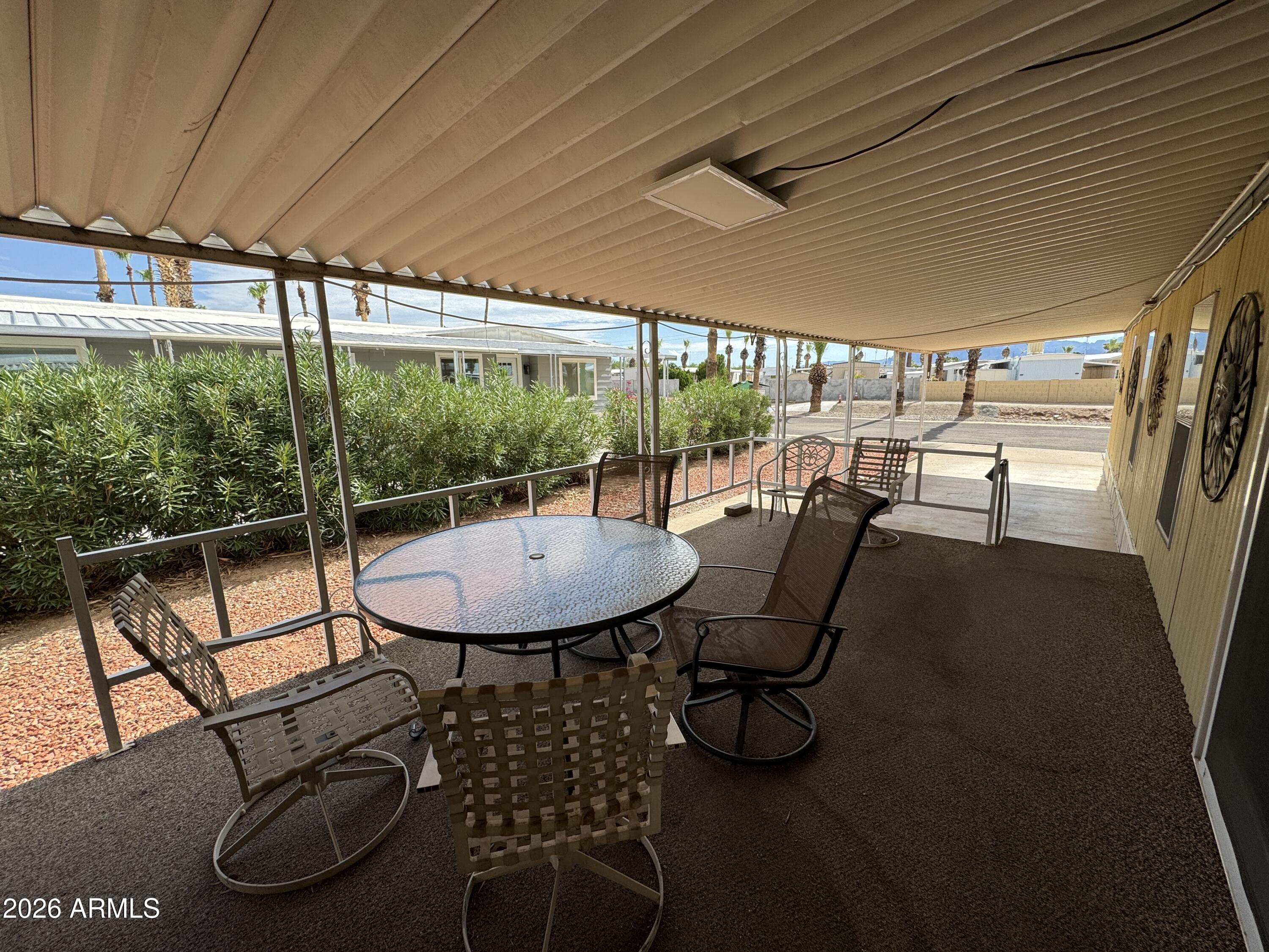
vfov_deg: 85.7
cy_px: 476
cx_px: 634
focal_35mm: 14
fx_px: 513
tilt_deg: -10.2
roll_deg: +3.3
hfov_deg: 102.1
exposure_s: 1/1048
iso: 40
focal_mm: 2.22
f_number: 2.2
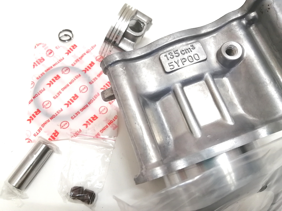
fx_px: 220
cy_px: 106
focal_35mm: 27
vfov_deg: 51.4
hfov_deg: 65.3
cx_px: 141
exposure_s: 1/33.3
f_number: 1.8
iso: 200
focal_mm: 3.62
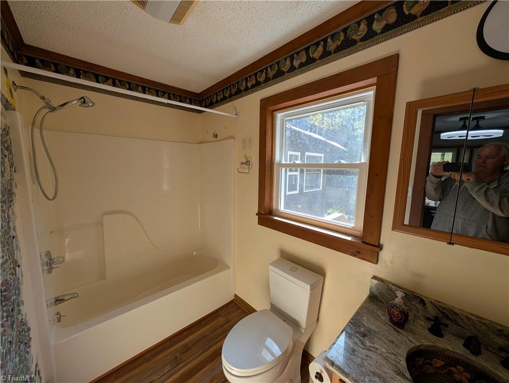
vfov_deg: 94.6
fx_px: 177
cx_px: 254
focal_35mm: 12
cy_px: 192
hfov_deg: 110.5
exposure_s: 1/271
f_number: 1.7
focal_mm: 2.02
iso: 55
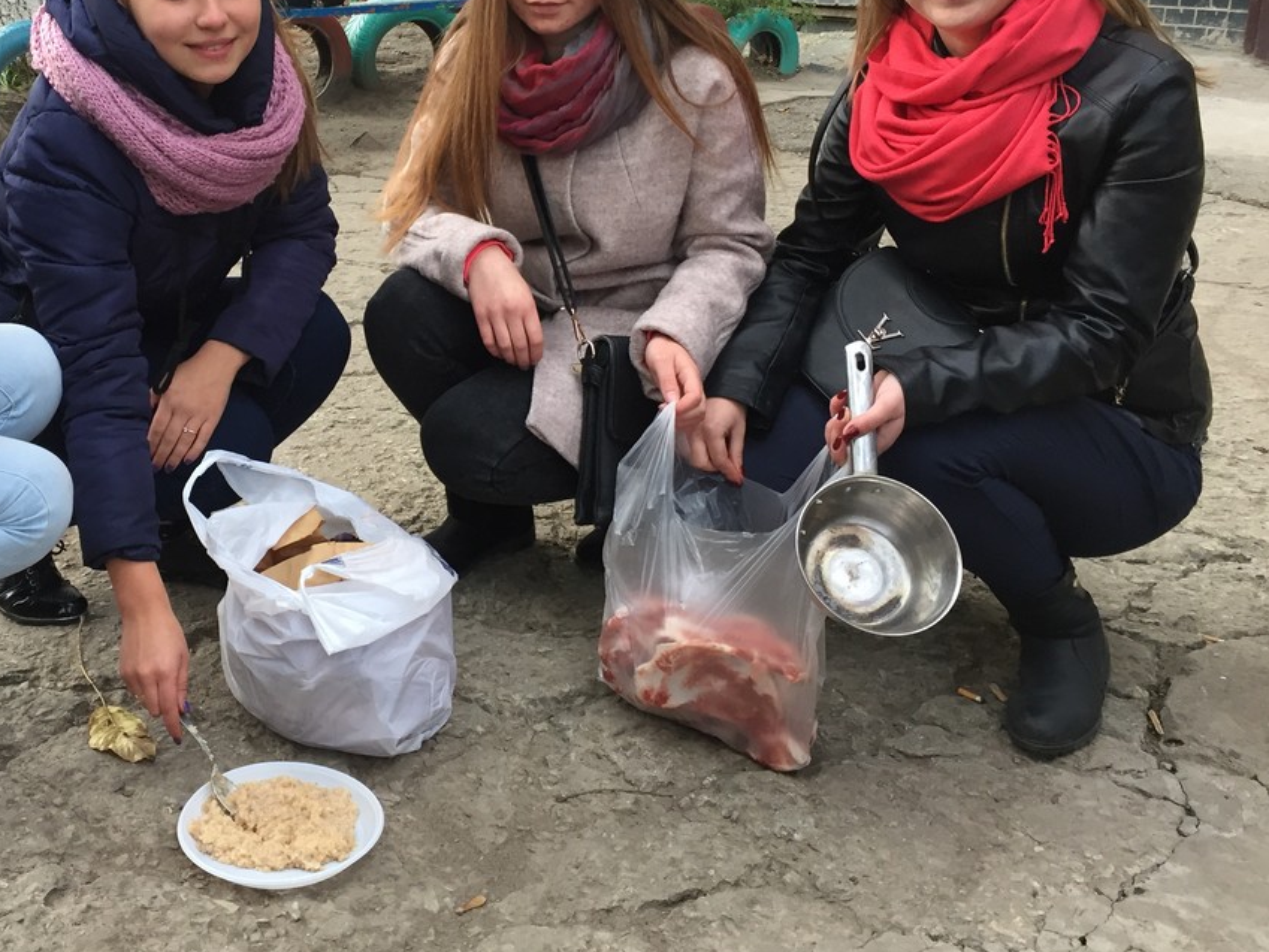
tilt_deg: -15.6
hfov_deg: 44.8
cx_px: 387
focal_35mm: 41
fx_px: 1503
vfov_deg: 34.9
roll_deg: -0.2
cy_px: 327
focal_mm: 4.15
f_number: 2.2
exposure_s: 1/33
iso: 50
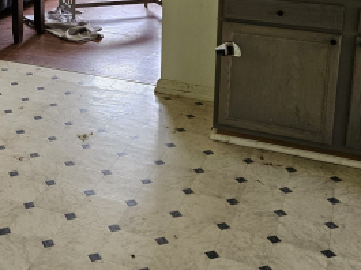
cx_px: 101
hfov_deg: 32.8
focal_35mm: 58
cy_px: -12
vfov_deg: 23.9
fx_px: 604
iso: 250
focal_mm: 5.4
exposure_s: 1/207
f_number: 1.8
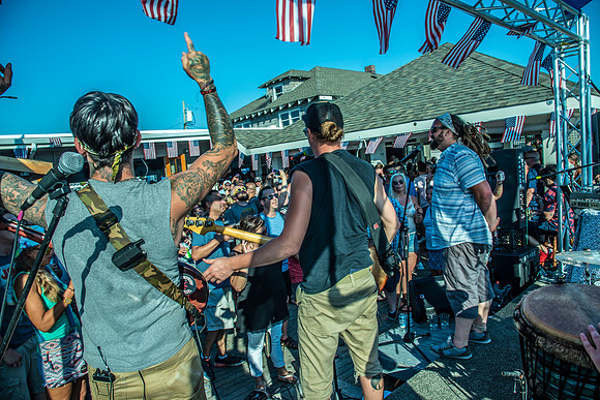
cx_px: 300
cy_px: 200
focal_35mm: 24
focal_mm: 24
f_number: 8
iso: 100
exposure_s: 1/200
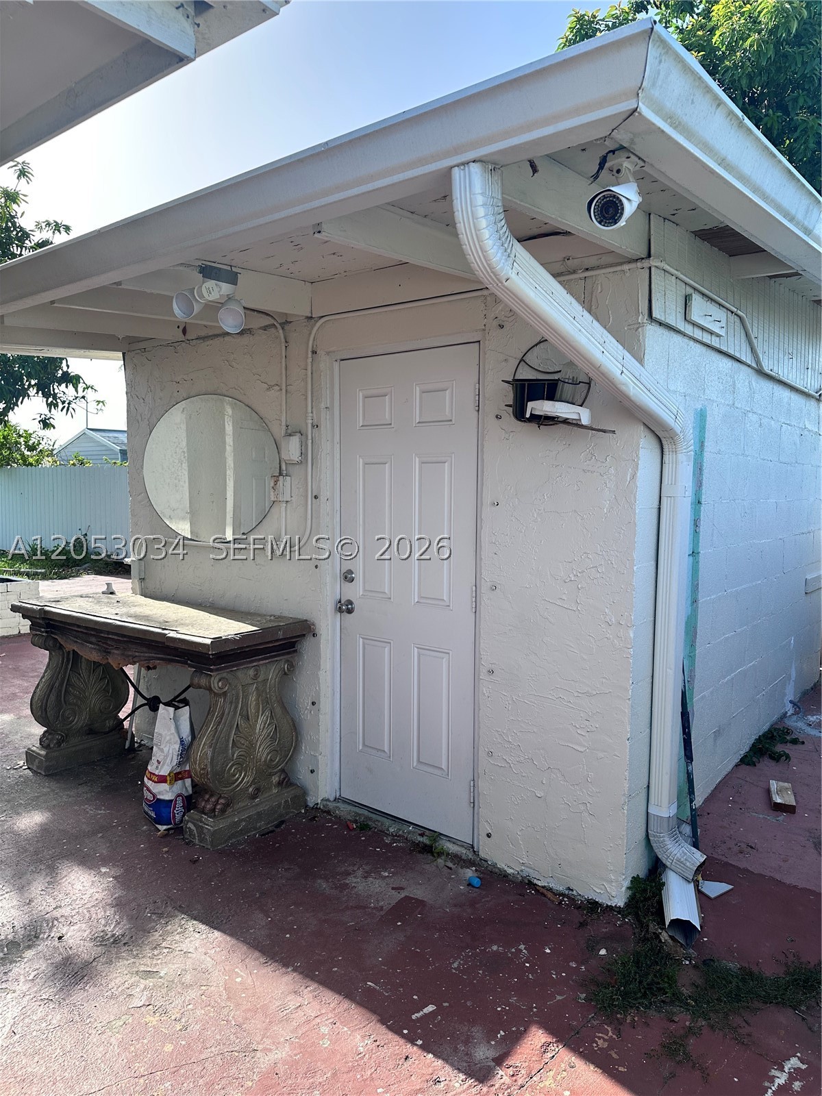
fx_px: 760
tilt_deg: -5.1
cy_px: 548
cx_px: 411
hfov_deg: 56.8
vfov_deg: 71.6
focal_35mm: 24
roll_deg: -1.5
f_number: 1.78
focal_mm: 6.86
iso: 80
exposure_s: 1/1664
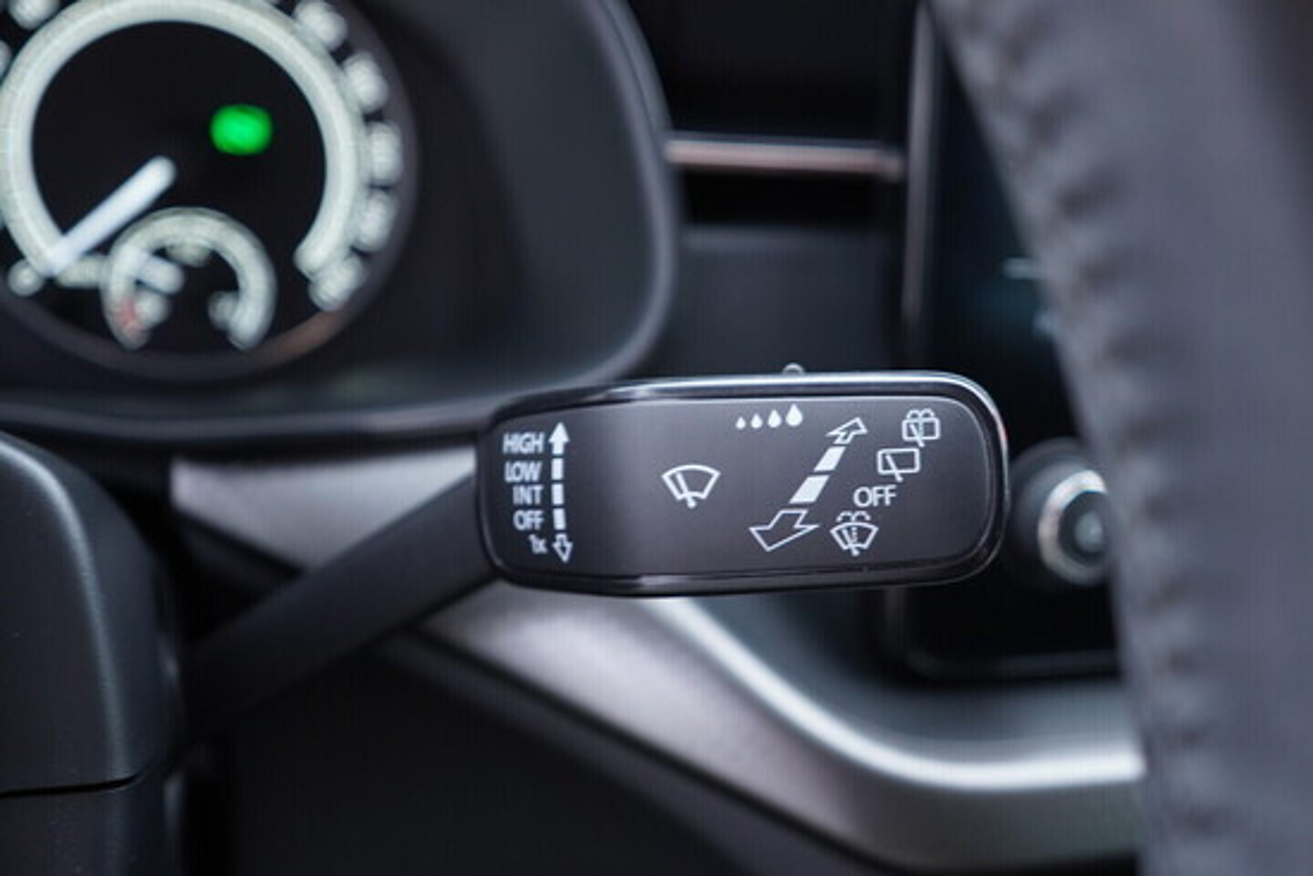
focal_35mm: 36
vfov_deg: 36.9
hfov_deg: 53.1
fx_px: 1313
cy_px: 438
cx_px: 656
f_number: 2.8
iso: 400
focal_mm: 24
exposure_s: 1/40
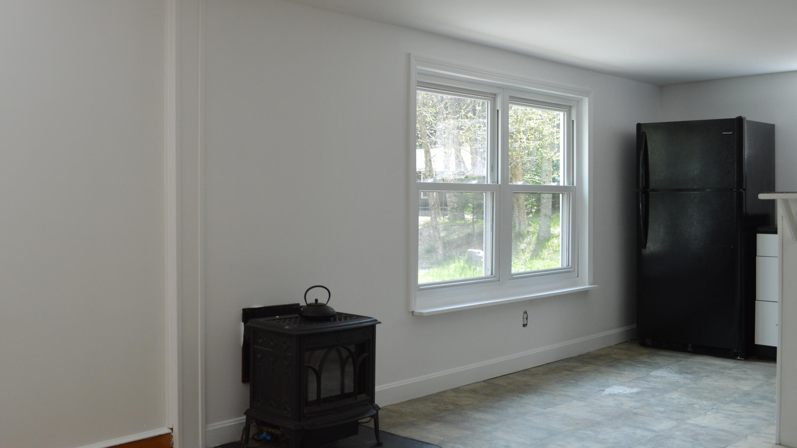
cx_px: 311
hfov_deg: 56.1
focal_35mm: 35
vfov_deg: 33.7
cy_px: 200
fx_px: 740
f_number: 5.6
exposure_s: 1/100
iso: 400
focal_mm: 18
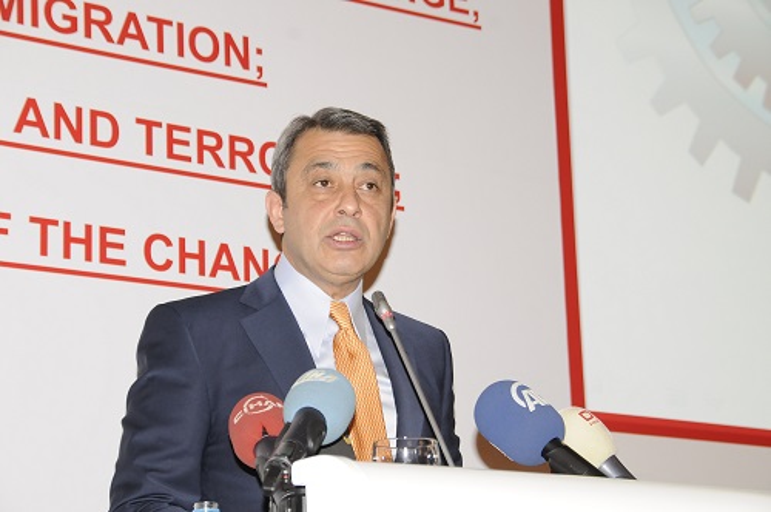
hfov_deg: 20.9
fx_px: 2085
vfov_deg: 14.0
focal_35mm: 98
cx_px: 386
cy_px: 256
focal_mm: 65
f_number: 7.1
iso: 800
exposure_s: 1/60
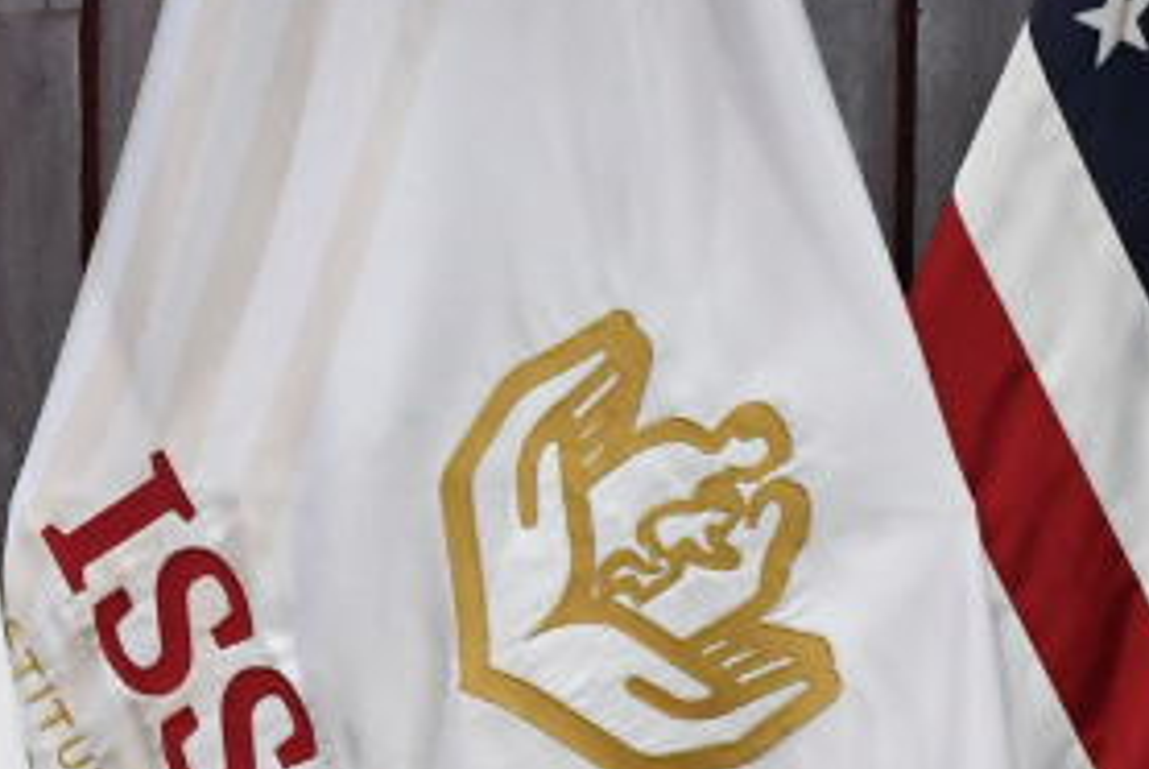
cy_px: 1910
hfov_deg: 4.9
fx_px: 13387
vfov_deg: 3.2
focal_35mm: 419
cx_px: 777
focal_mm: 48
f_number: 6.3
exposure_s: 1/100
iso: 2500
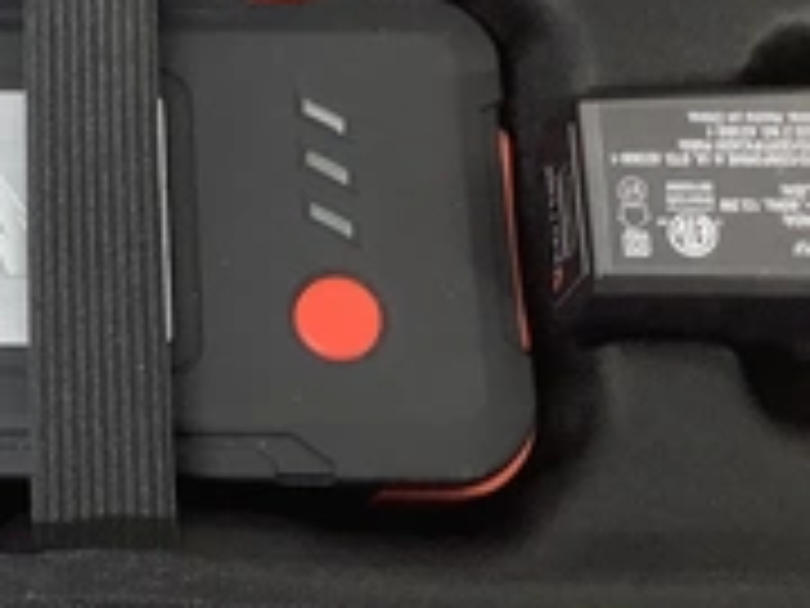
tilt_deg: -72.5
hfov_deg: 26.1
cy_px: 306
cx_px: -72
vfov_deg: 21.3
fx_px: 1615
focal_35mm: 69
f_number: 2.4
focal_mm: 3.3
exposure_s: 1/60
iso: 100
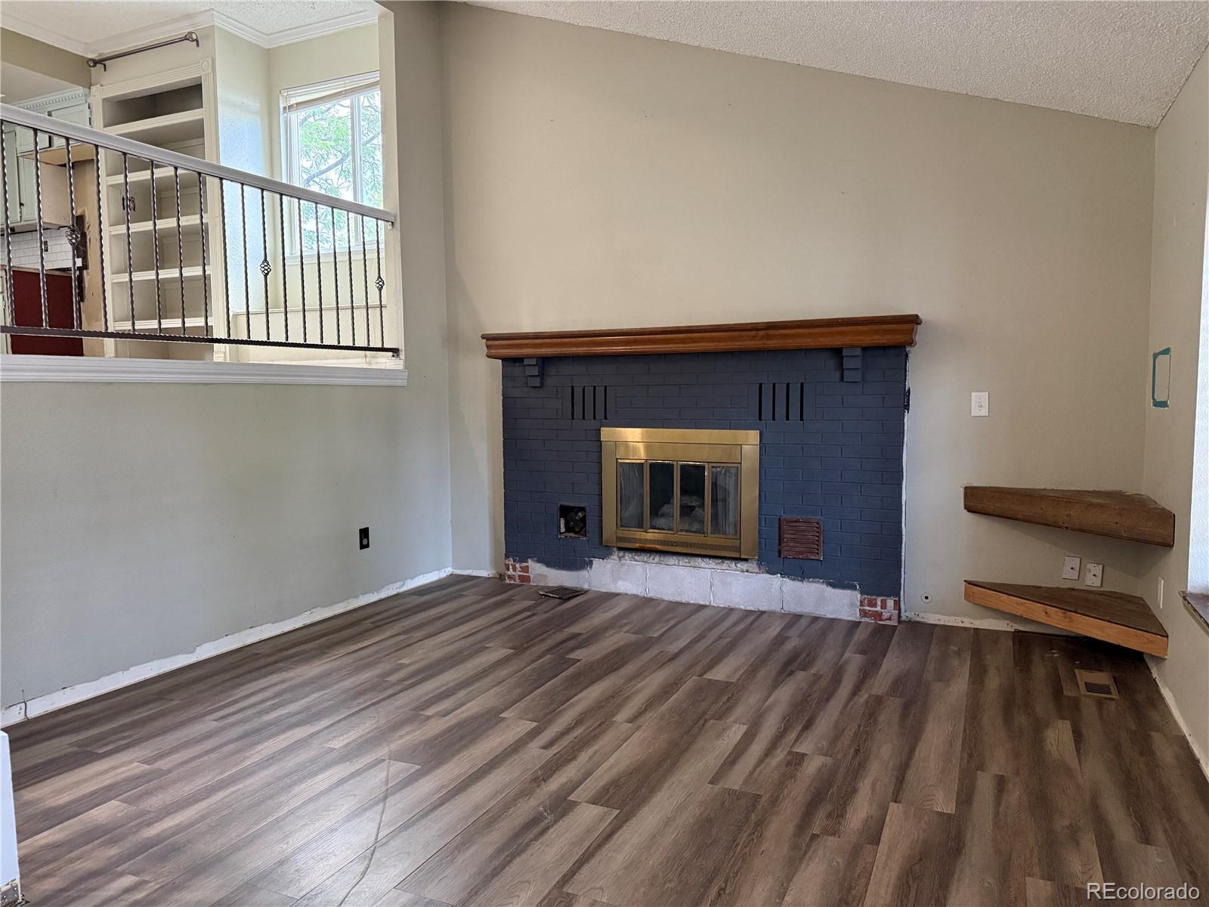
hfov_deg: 71.6
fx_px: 838
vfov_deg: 56.8
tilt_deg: -3.8
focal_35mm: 24
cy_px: 454
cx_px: 604
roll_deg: +0.5
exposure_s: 1/60
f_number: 1.78
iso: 640
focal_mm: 6.76
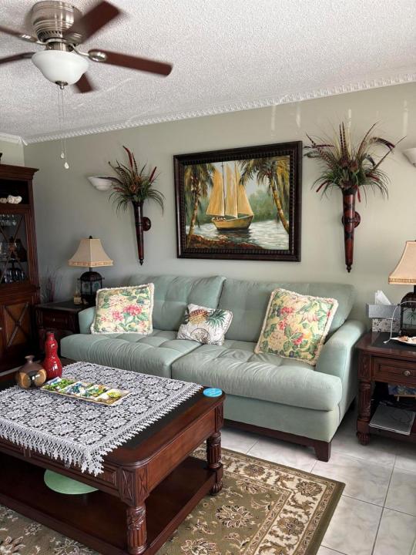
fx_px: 417
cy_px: 278
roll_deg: +0.4
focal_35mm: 26
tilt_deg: -7.1
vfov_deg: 67.3
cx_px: 208
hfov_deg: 53.1
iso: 125
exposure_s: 1/67
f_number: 1.6
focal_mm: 5.96
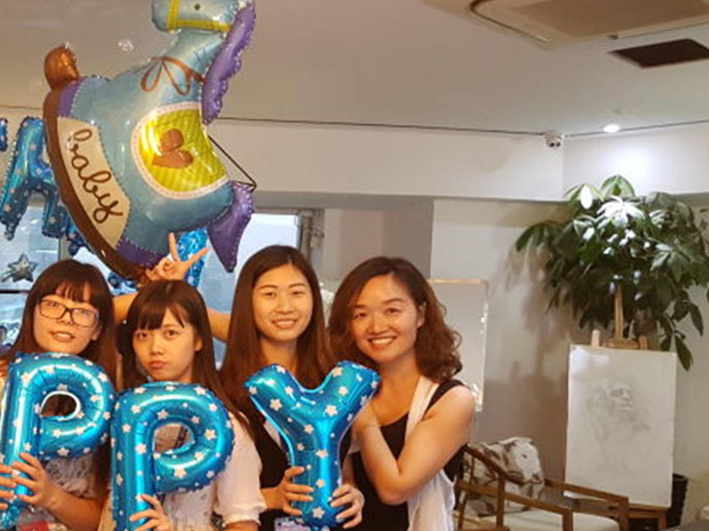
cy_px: 382
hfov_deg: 38.1
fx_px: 962
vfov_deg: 30.5
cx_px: 91
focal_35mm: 47
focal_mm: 4.2
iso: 250
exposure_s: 1/20
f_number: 1.7
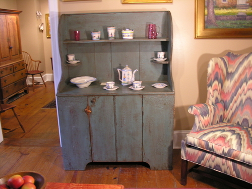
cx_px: 126
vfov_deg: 40.7
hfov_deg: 52.6
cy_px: 94
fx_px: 255
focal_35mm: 35
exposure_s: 1/4.2
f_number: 2.8
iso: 98
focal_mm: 8.9
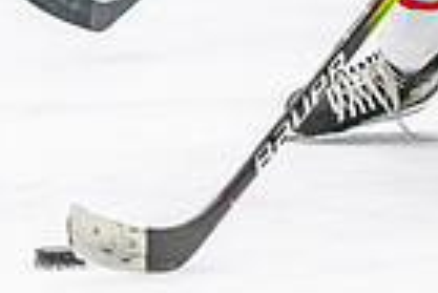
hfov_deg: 2.9
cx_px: 318
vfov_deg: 1.9
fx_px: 8635
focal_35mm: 709
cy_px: -226
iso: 4000
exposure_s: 1/800
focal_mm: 102
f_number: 2.8
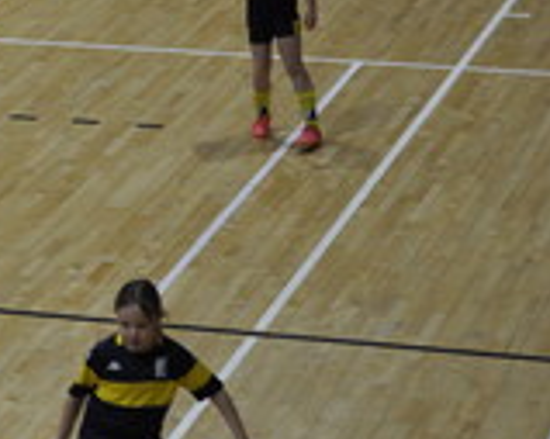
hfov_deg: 9.2
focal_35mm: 208
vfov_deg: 7.4
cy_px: 173
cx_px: -86
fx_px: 3388
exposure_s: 1/60
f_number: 5.6
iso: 640
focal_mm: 55
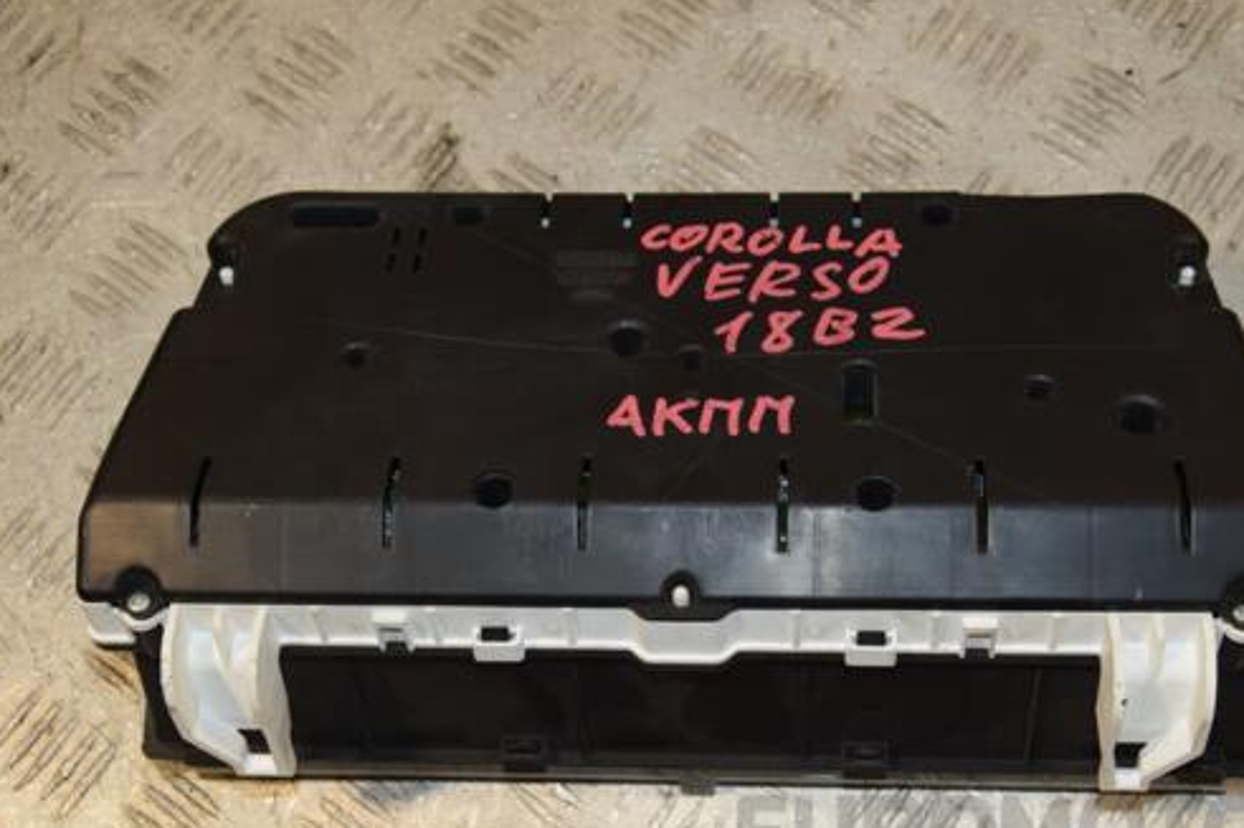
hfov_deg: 36.2
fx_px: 1900
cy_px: 496
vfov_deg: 24.6
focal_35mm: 55
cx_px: 689
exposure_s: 1/200
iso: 800
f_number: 6.3
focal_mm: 30
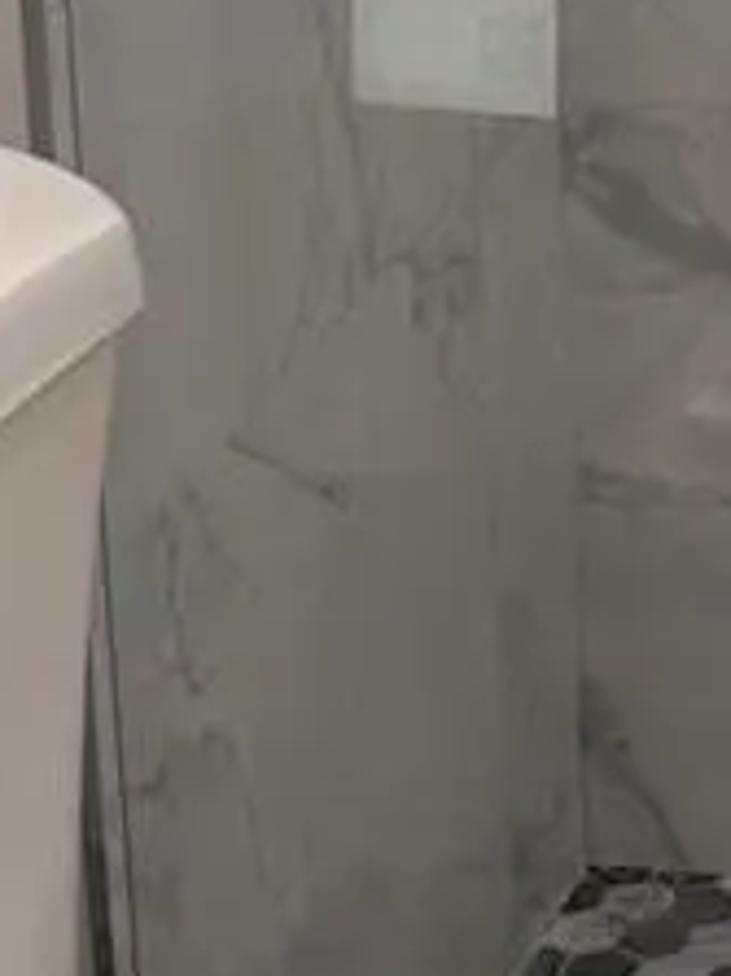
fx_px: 3636
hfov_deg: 10.8
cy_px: -534
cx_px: 1318
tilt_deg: -12.5
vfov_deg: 14.2
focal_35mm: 129
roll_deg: -0.1
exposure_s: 1/119
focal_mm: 6.76
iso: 64
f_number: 1.78
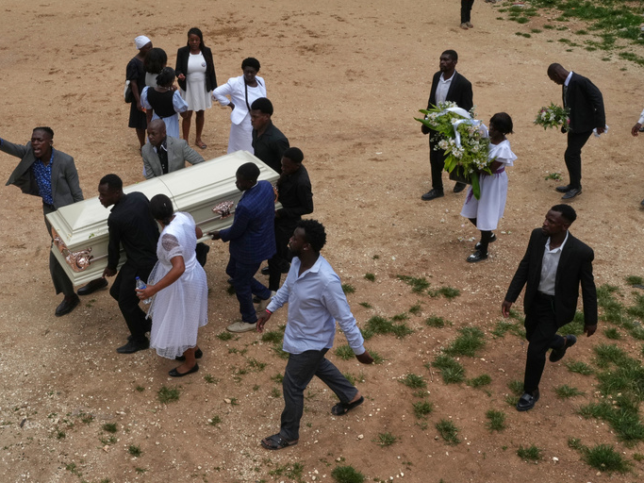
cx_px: 208
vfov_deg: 29.6
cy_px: 200
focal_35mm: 49
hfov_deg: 38.4
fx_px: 911
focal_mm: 34
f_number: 18
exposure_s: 1/320
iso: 640
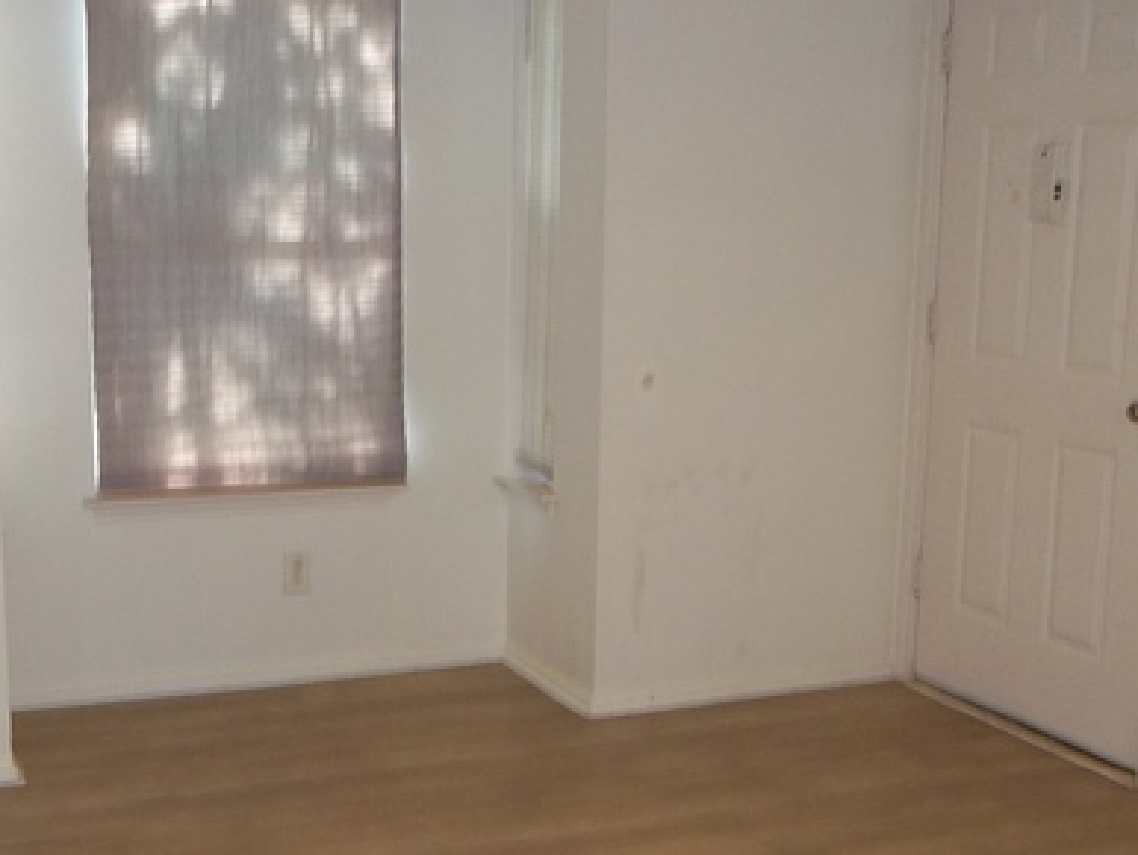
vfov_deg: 27.5
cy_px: 513
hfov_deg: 35.8
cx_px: 371
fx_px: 1743
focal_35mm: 53
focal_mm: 5.7
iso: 160
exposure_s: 1/30
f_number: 2.9
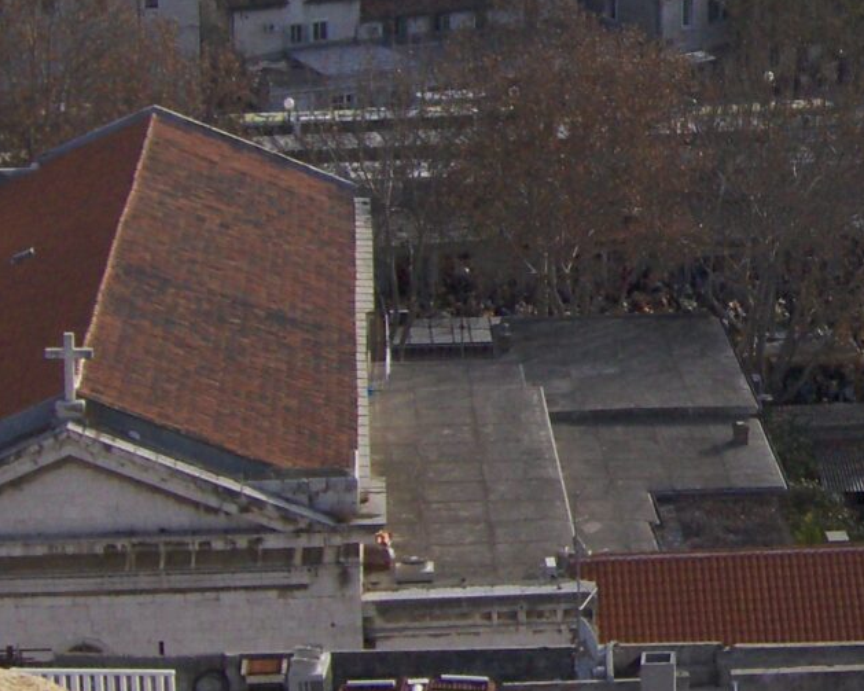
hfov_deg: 15.4
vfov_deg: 12.7
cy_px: 130
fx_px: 3094
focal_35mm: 121
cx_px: 1010
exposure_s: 1/990
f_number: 5.6
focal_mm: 8.4
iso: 100
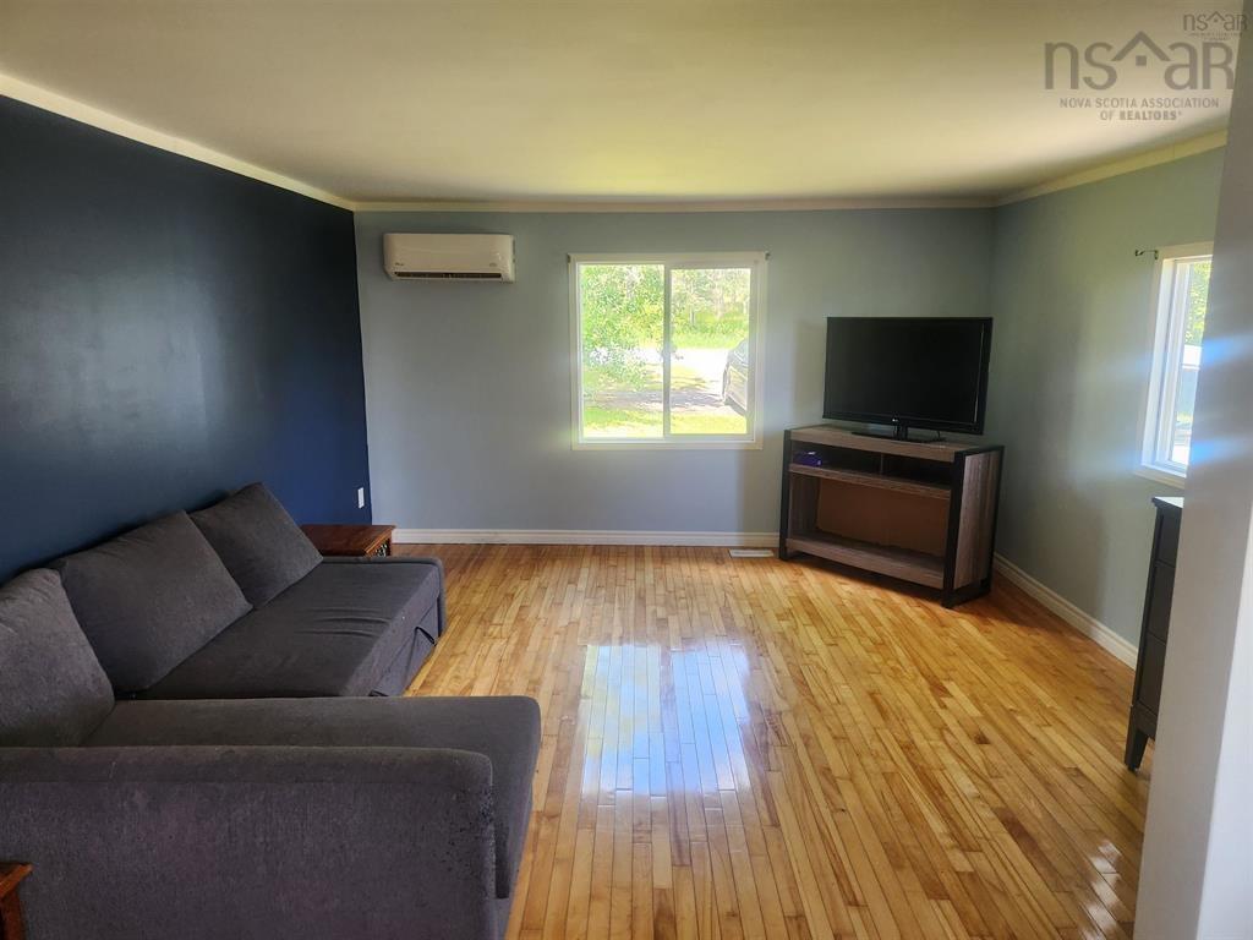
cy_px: 470
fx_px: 833
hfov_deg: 73.9
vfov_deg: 58.9
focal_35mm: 23
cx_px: 626
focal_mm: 5.4
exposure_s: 1/180
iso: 200
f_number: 1.8
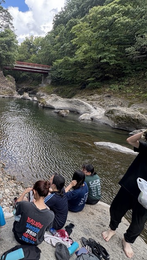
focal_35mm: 21
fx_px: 145
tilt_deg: -15.9
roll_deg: -5.1
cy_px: 128
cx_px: 12
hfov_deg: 47.6
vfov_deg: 83.8
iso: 40
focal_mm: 2.22
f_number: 2.2
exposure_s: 1/250
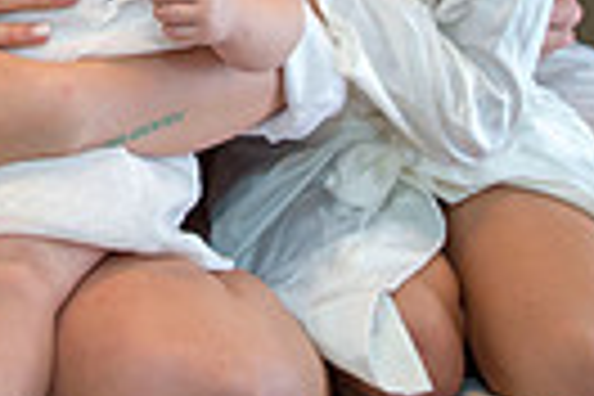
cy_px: -324
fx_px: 2178
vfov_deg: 9.8
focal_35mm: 132
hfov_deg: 14.9
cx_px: -162
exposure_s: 1/100
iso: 1250
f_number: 2.8
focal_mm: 30
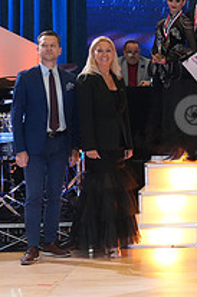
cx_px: 319
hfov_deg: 12.0
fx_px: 880
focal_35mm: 107
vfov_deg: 19.1
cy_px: 118
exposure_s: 1/200
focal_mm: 38
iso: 5000
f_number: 5
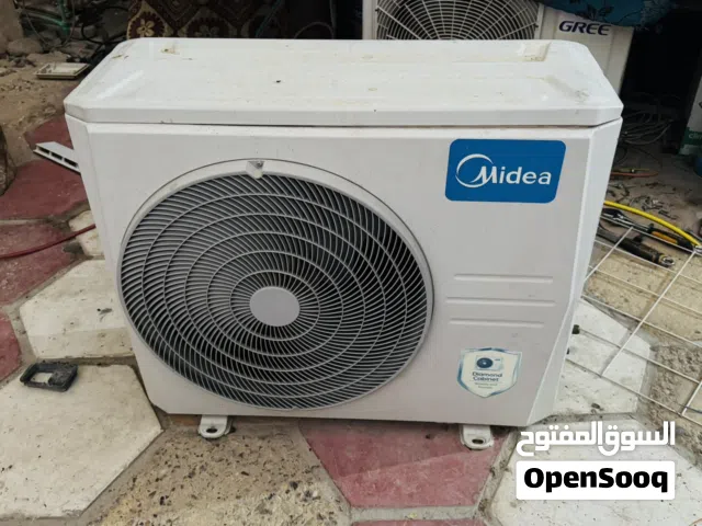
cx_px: 351
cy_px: 263
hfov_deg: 71.6
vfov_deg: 56.8
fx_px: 487
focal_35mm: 24
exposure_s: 1/34
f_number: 1.78
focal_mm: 6.76
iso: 1000
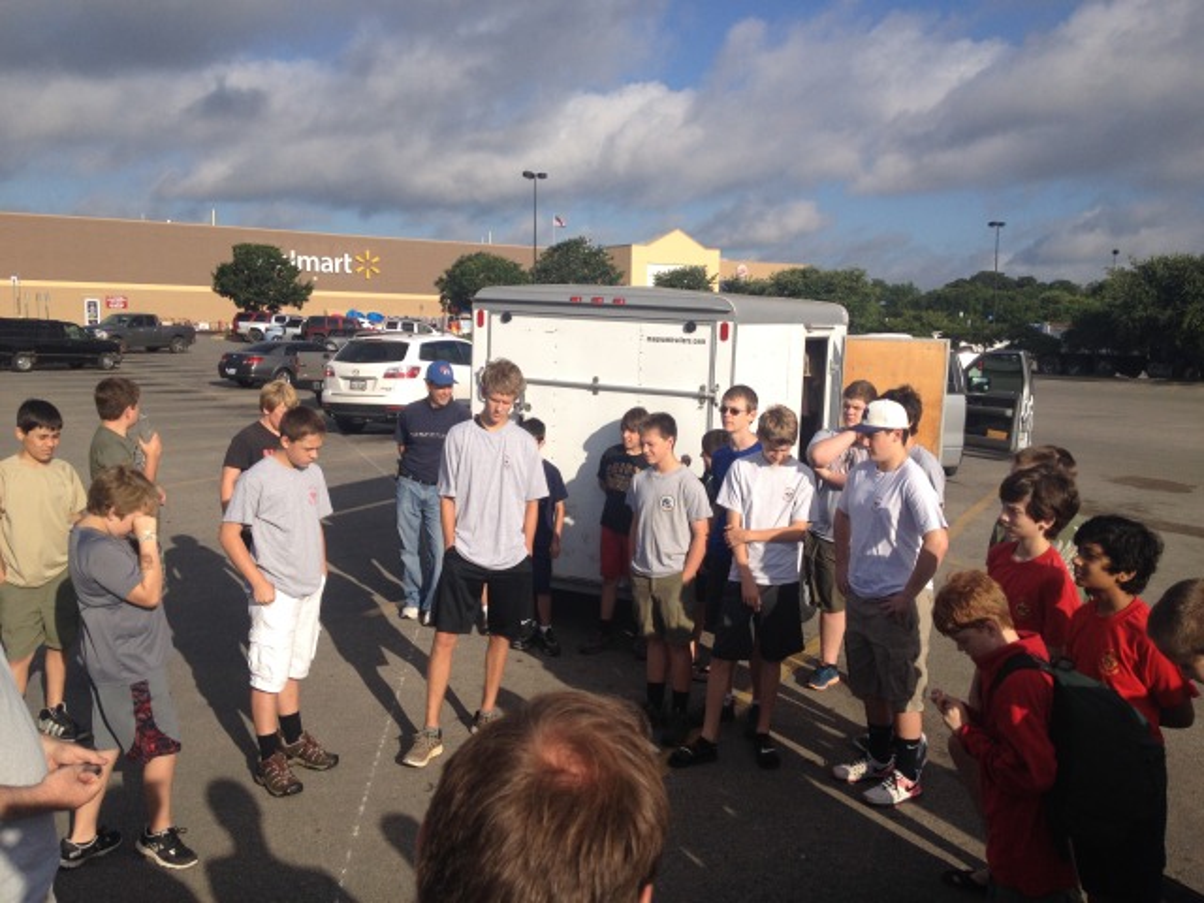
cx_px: 602
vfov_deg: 40.7
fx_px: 1217
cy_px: 452
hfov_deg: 52.6
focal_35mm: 35
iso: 50
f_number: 2.4
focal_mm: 4.28
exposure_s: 1/2208
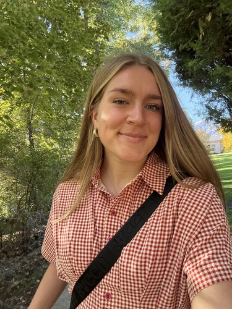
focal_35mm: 23
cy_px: 154
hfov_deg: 58.9
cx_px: 116
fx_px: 206
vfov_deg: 73.9
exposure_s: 1/79
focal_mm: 2.69
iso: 80
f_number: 1.9
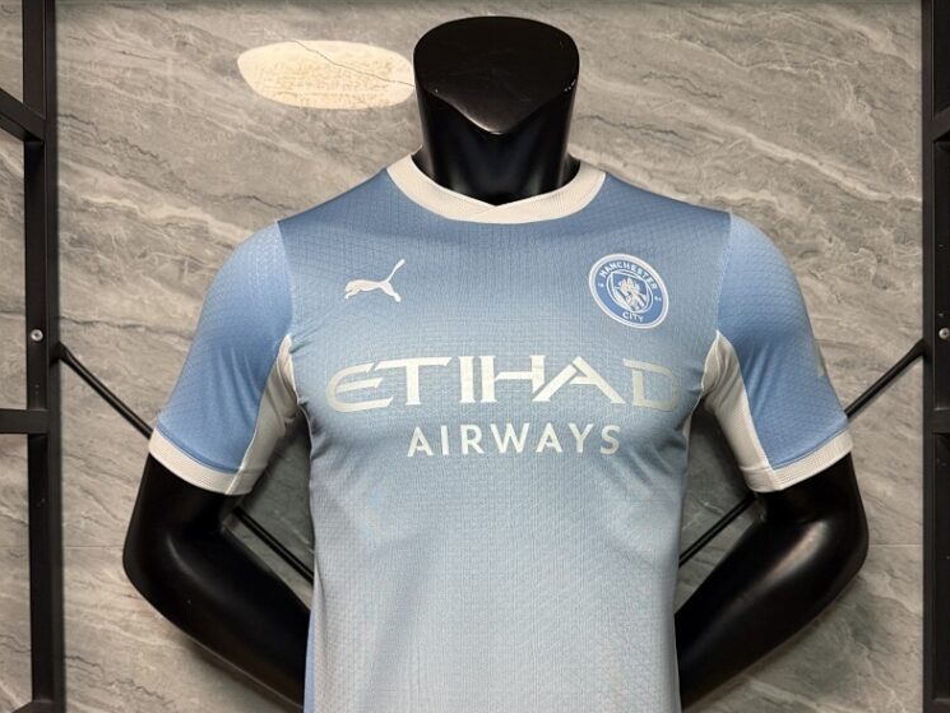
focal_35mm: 33
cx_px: 488
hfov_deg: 55.3
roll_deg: +0.1
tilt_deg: -0.8
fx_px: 906
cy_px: 458
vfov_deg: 42.5
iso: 125
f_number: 1.78
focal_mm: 6.76
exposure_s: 1/100
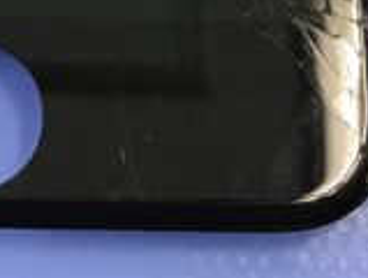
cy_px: -499
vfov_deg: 7.6
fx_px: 1865
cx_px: -37
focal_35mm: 175
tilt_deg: -61.5
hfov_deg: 11.1
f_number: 2.4
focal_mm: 3.3
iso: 50
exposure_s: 1/30
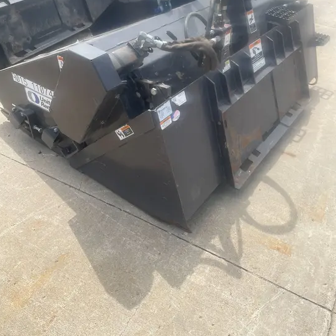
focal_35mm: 31
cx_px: 166
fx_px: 340
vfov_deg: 51.9
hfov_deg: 52.5
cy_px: 122
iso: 50
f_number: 1.6
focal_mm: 4.2
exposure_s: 1/2132
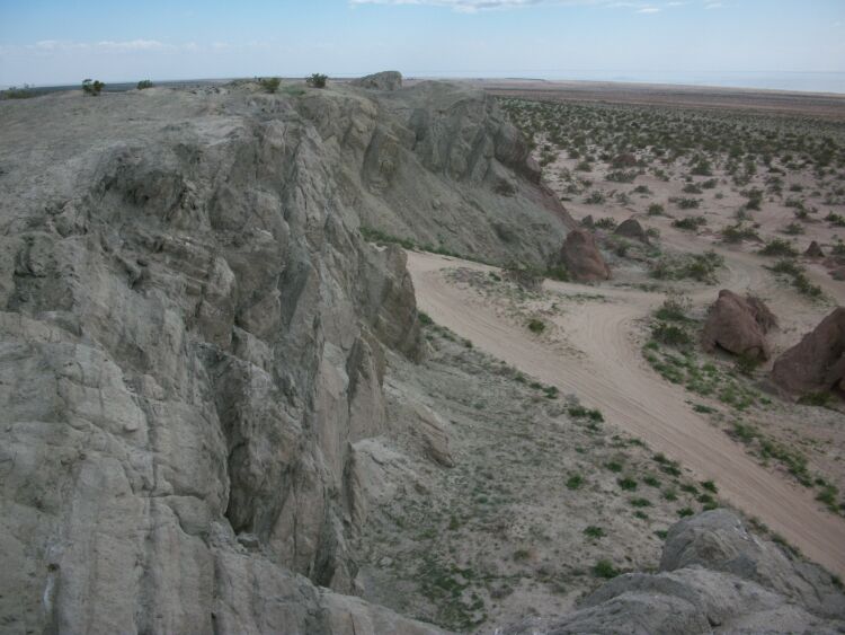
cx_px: 422
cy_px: 318
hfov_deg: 52.6
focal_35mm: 35
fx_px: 855
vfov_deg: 40.7
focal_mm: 6.3
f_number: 8.8
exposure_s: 1/200
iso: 80
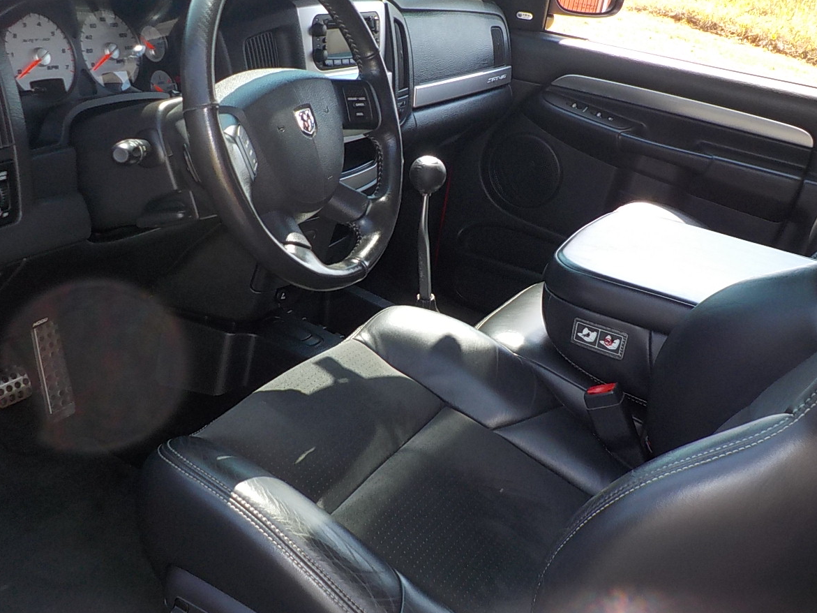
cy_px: 272
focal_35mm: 41
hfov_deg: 45.6
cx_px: 484
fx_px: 968
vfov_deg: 35.1
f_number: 3.3
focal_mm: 4.1
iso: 125
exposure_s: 1/160
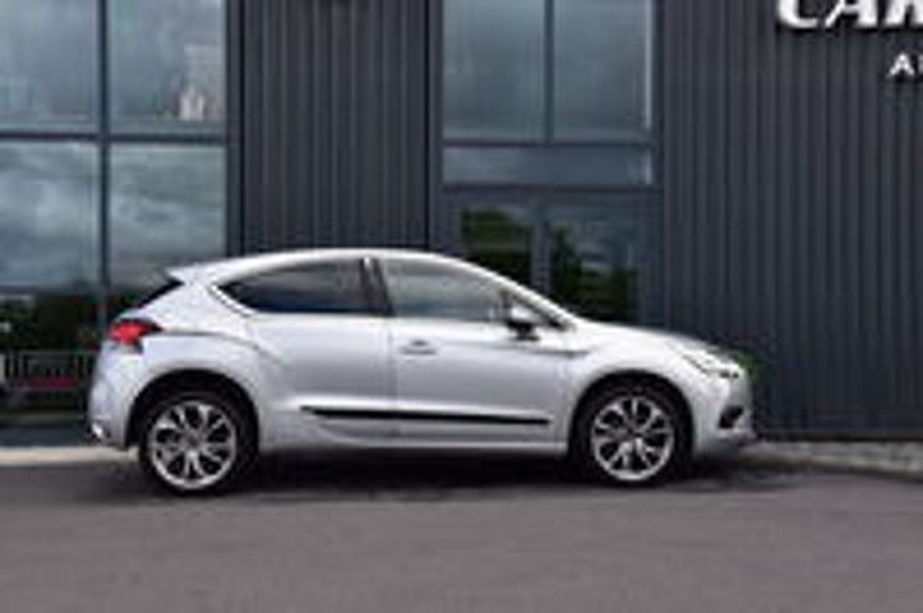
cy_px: 306
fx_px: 1037
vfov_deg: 32.9
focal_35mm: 40
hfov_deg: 48.0
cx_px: 462
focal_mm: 27
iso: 400
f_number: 10
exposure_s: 1/250
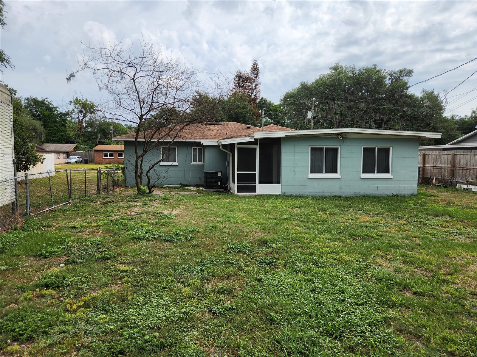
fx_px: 317
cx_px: 238
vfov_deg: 58.9
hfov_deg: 73.9
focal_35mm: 23
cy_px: 178
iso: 20
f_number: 1.8
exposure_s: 1/1445
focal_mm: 5.4
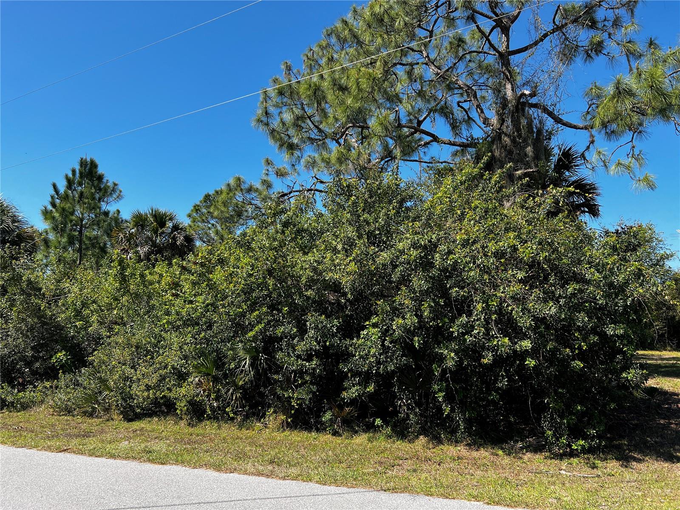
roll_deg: +1.4
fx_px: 511
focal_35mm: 26
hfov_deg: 67.3
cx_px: 340
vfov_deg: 53.1
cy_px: 255
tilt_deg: +7.5
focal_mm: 5.7
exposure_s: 1/2045
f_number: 1.5
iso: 50
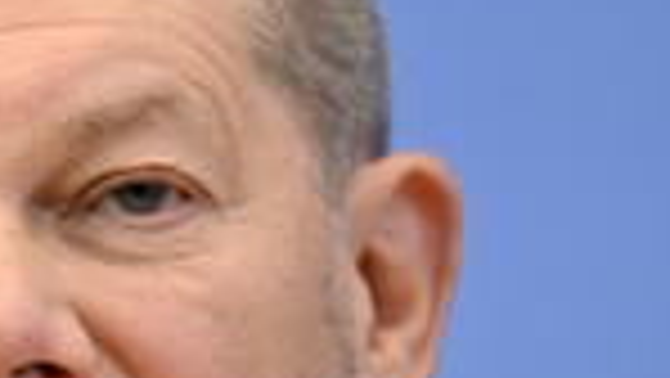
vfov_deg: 1.9
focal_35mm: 633
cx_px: -106
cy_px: 364
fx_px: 11252
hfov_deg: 3.4
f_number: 2.8
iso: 1600
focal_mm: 200
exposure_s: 1/1000
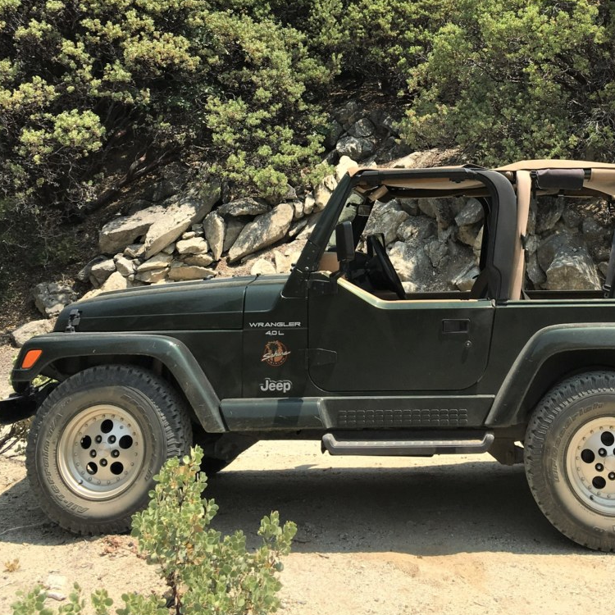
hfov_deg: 46.9
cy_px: 309
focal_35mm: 35
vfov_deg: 47.2
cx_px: 376
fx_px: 704
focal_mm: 4.15
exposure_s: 1/1099
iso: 25
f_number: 2.2
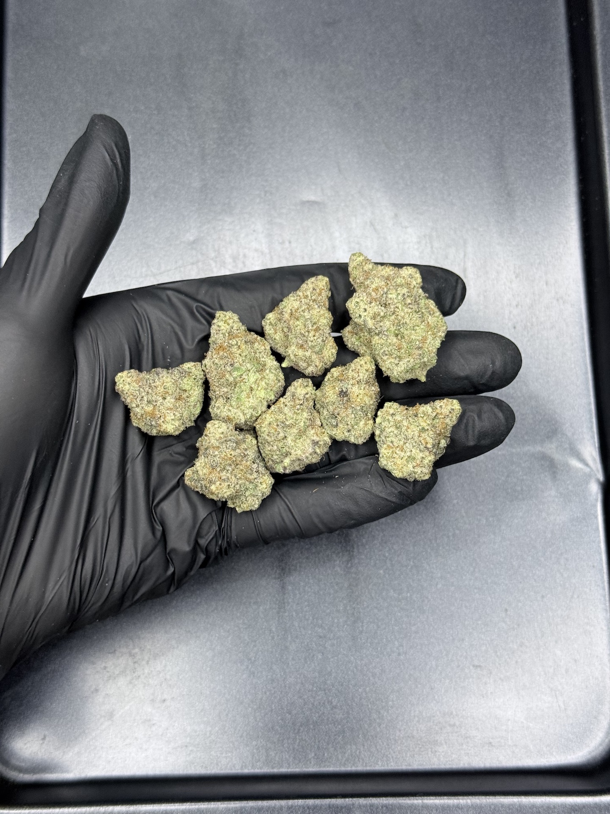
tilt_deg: -78.5
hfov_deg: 30.3
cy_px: 407
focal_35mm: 48
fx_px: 1128
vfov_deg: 39.7
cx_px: 305
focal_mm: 6.76
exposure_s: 1/50
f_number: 1.78
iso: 100
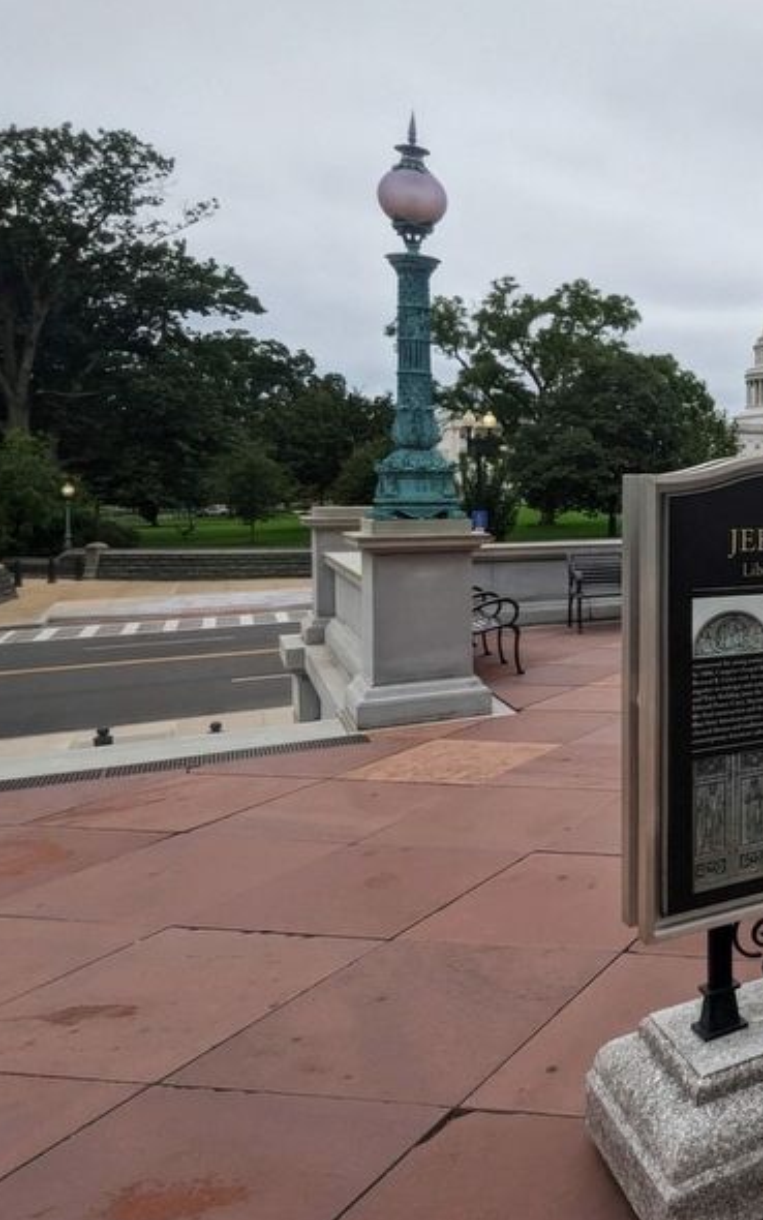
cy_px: 616
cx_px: 794
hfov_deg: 43.7
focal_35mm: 23
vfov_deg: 77.1
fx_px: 765
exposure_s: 1/943
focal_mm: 2.22
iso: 52
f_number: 2.2
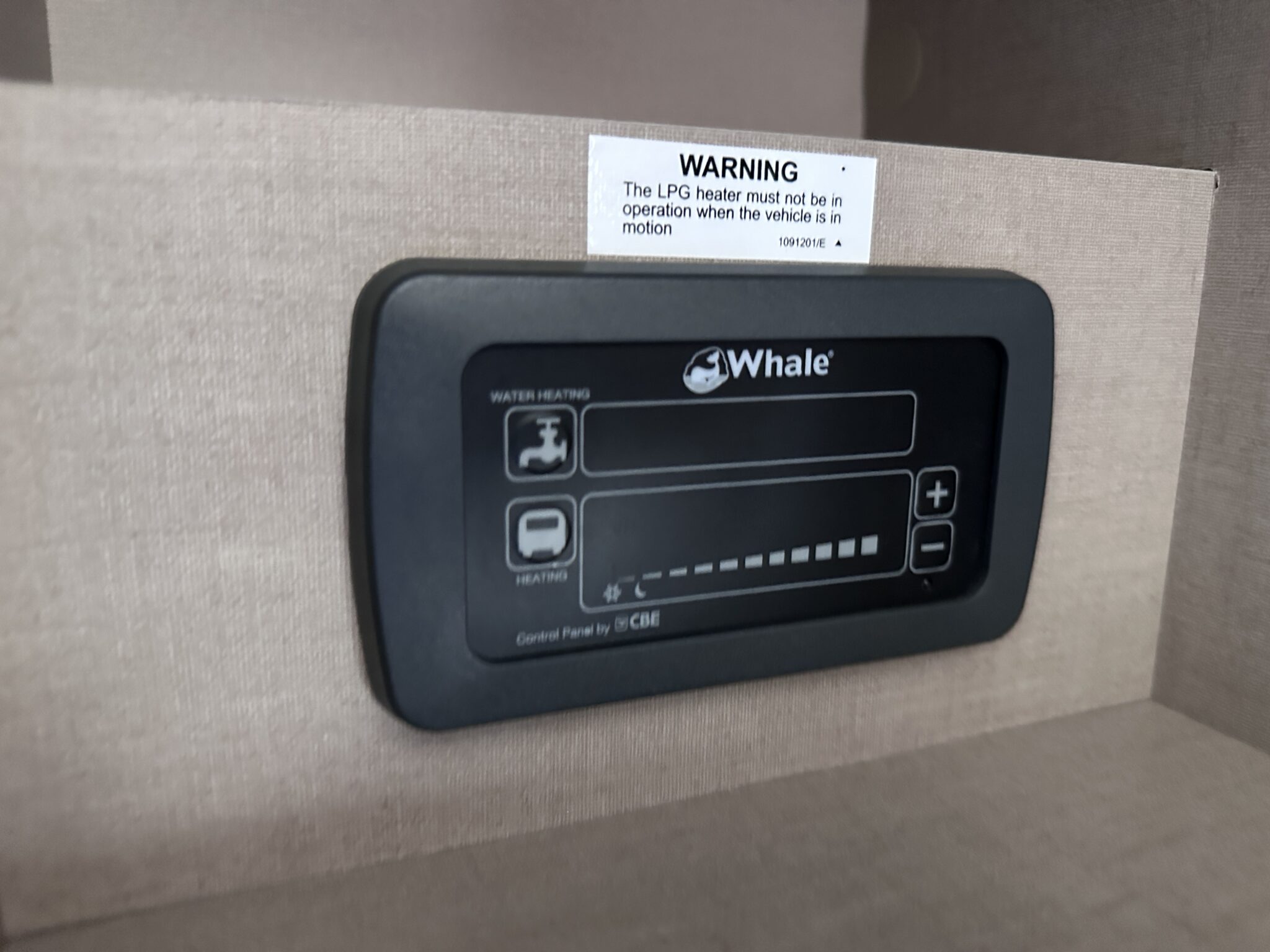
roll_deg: -1.8
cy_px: 476
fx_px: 881
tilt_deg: -11.1
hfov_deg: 71.6
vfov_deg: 56.8
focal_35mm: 24
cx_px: 635
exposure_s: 1/40
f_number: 1.78
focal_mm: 6.86
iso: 1000
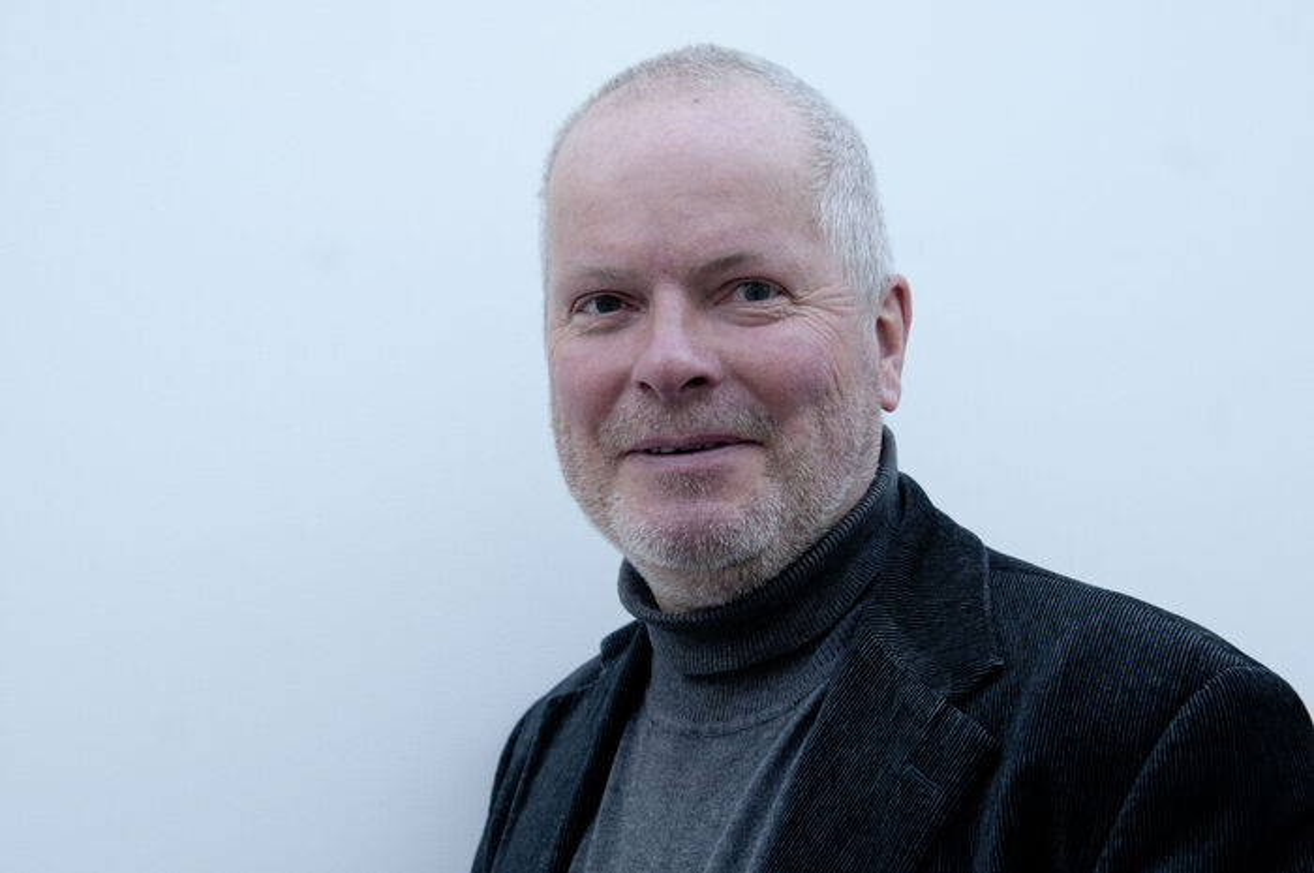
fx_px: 1914
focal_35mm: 52
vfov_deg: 25.7
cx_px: 657
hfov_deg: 37.9
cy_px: 436
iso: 800
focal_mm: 35
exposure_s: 1/320
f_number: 5
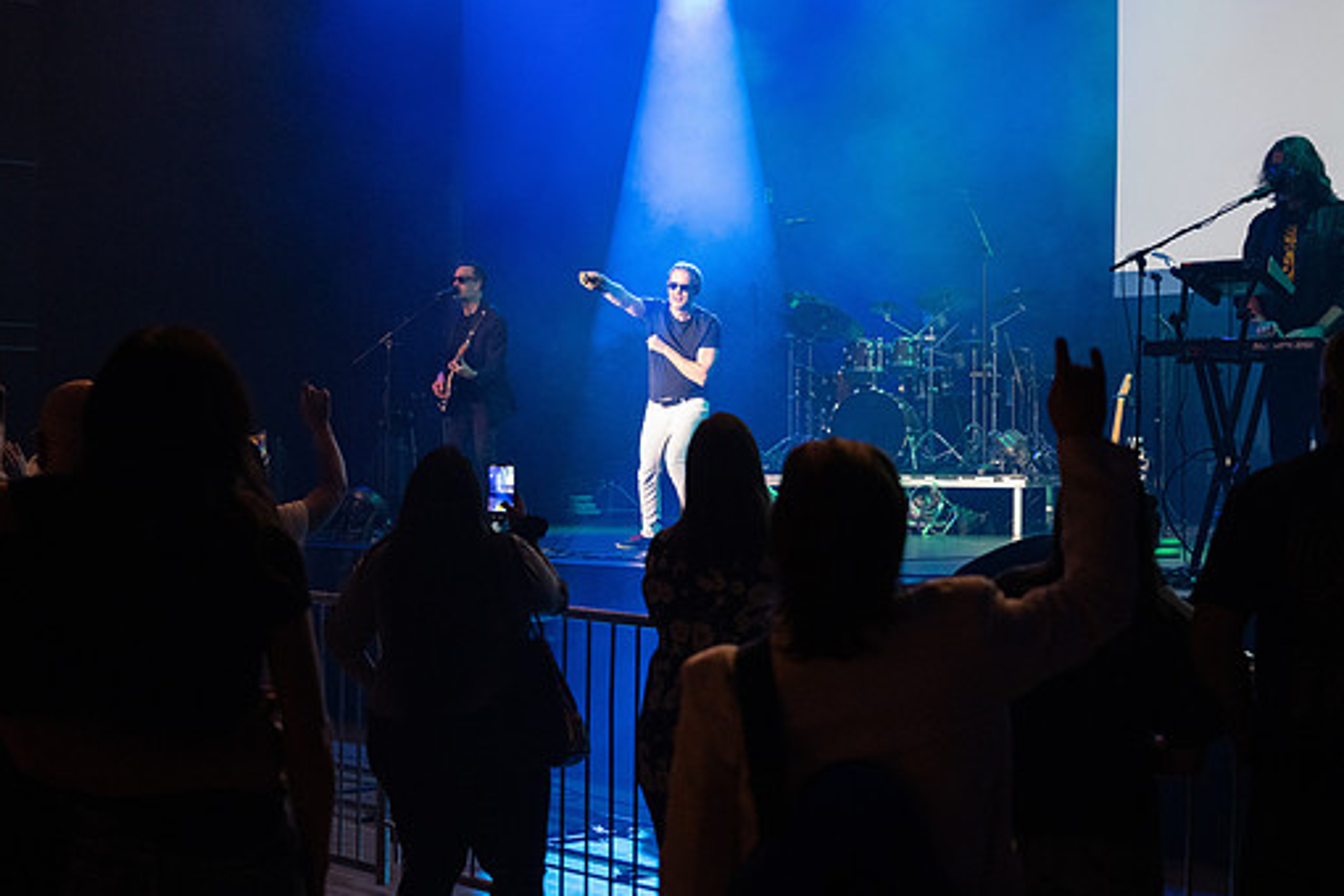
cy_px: 460
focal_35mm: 58
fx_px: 2165
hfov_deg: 34.5
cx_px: 630
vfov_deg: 23.4
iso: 3200
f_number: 4
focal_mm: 51
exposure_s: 1/250
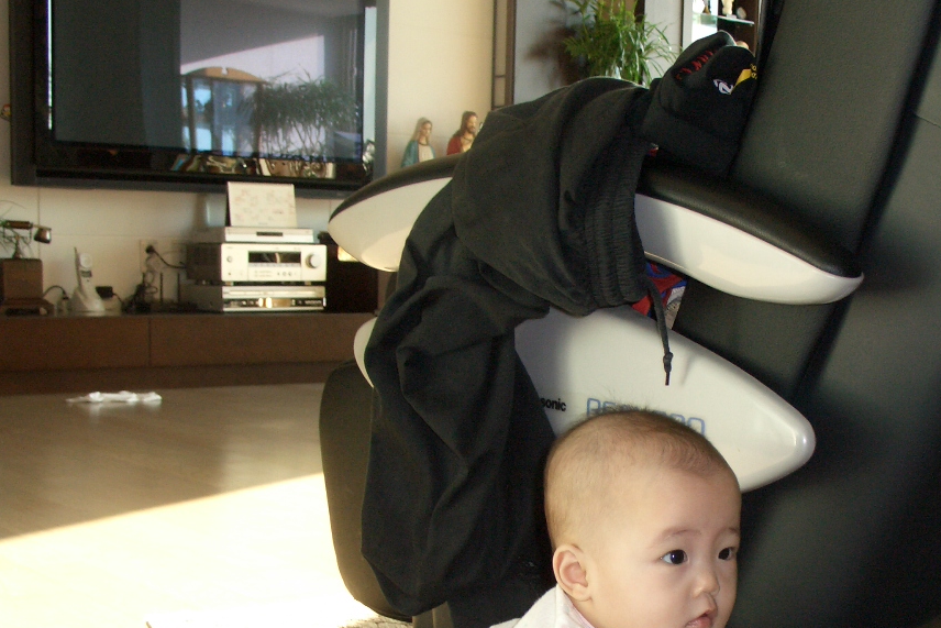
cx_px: 600
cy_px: 497
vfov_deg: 23.9
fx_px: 1464
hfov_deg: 35.4
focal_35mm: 56
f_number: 2.9
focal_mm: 7.8
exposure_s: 1/60
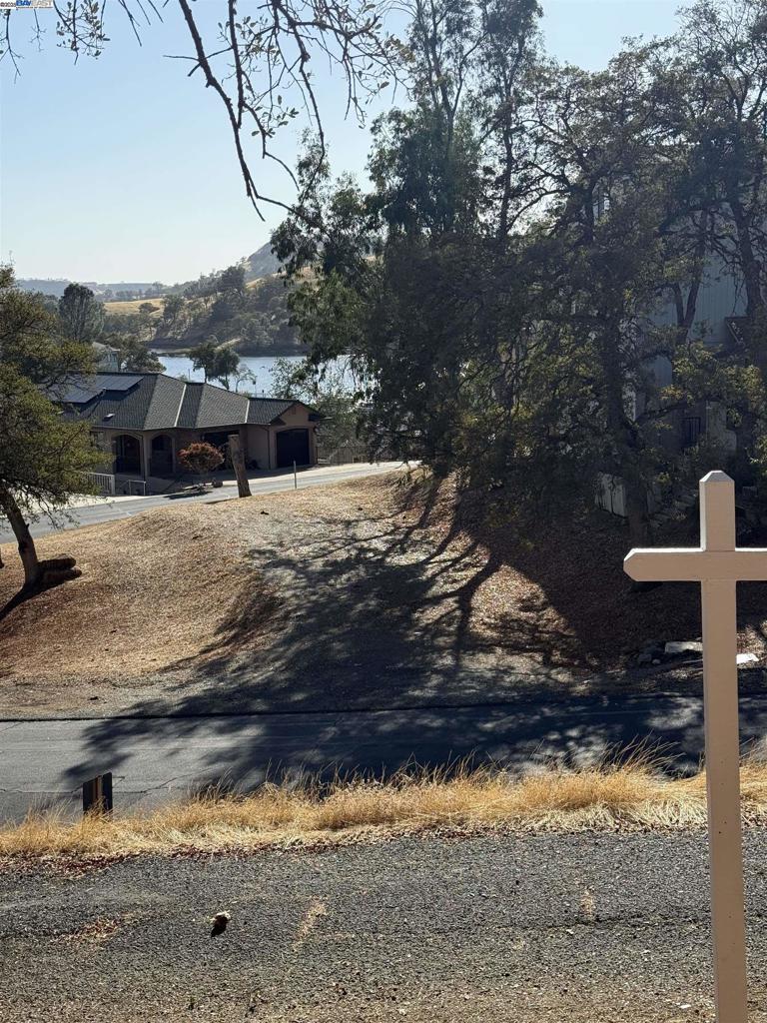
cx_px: 384
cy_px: 512
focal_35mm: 48
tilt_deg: -8.3
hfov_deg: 30.3
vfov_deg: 39.7
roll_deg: +2.1
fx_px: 1418
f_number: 1.78
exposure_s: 1/5587
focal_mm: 6.76
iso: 100
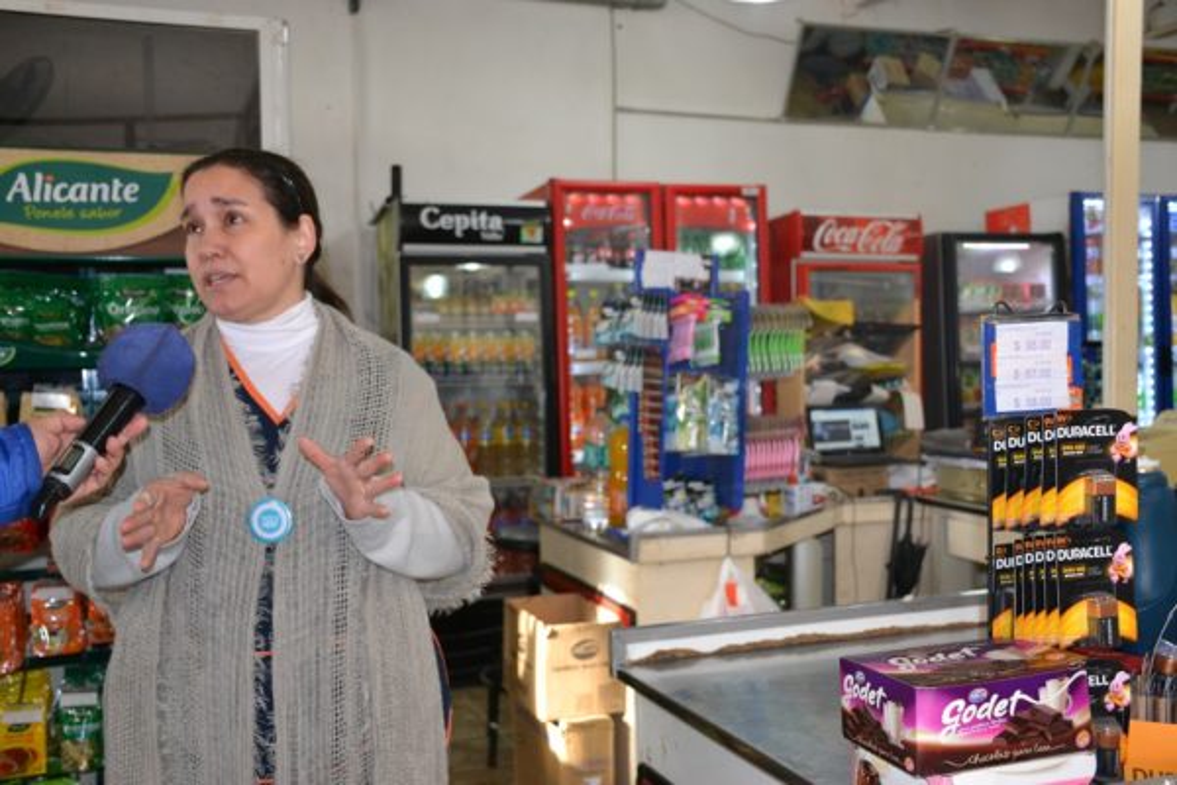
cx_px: 588
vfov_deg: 36.9
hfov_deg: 53.1
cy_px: 392
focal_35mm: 36
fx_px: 1177
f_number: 3.8
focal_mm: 24
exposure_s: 1/60
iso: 720
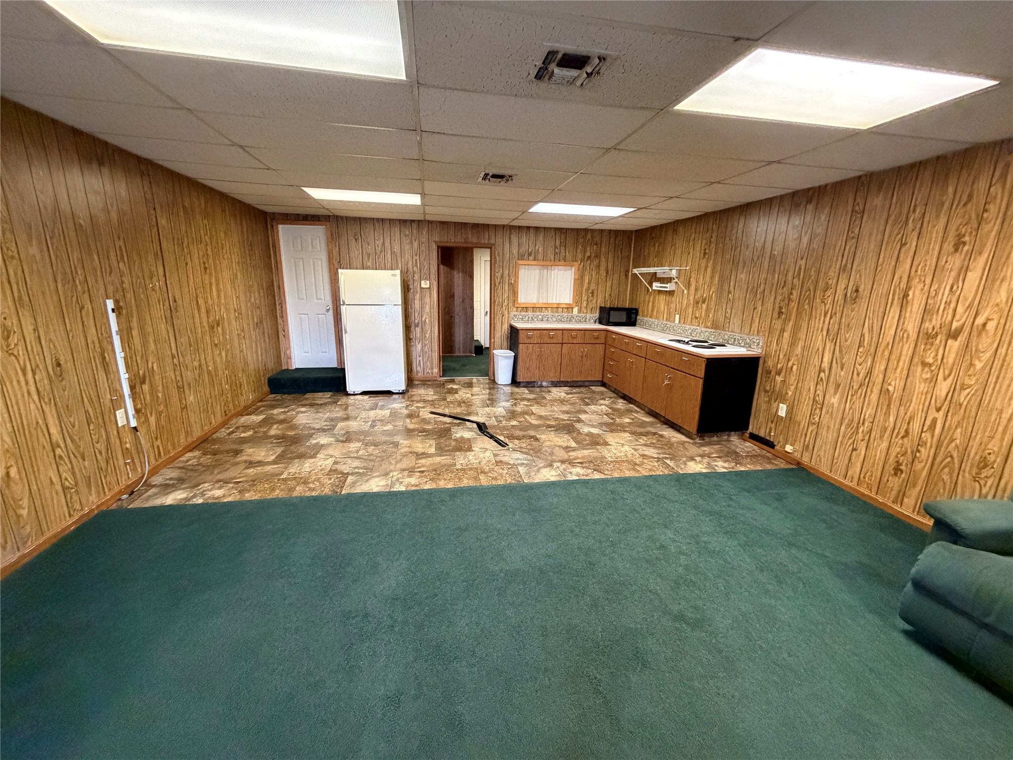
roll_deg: -1.2
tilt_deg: -13.3
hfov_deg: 102.1
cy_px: 380
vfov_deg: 85.7
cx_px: 506
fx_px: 410
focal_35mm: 14
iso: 800
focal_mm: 2.22
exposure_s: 1/60
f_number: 2.2
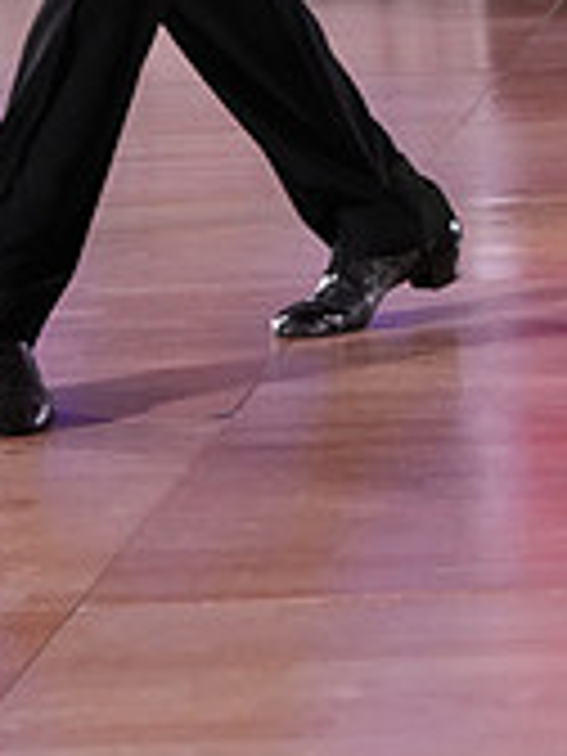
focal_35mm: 233
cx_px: 623
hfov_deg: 6.3
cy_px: -482
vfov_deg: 8.3
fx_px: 5089
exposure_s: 1/200
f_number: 5.6
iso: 3200
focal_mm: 70
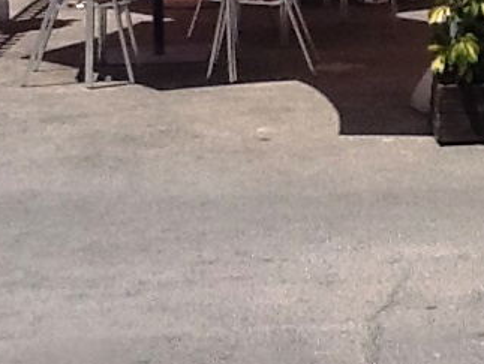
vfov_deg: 14.7
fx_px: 1330
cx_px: 602
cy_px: -141
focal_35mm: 95
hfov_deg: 19.3
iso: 64
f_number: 2.4
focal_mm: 2.03
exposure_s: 1/1783
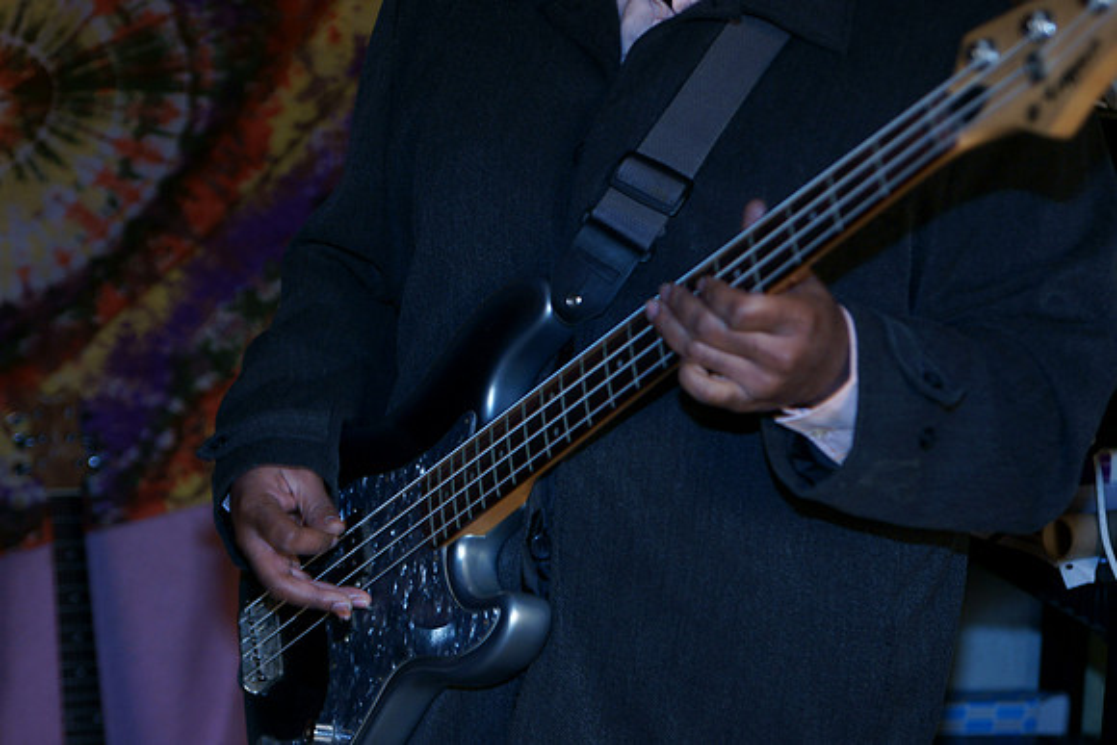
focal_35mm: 82
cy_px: 372
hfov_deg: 24.6
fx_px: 2560
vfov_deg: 16.6
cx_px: 558
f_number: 2.8
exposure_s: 1/50
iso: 800
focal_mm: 55
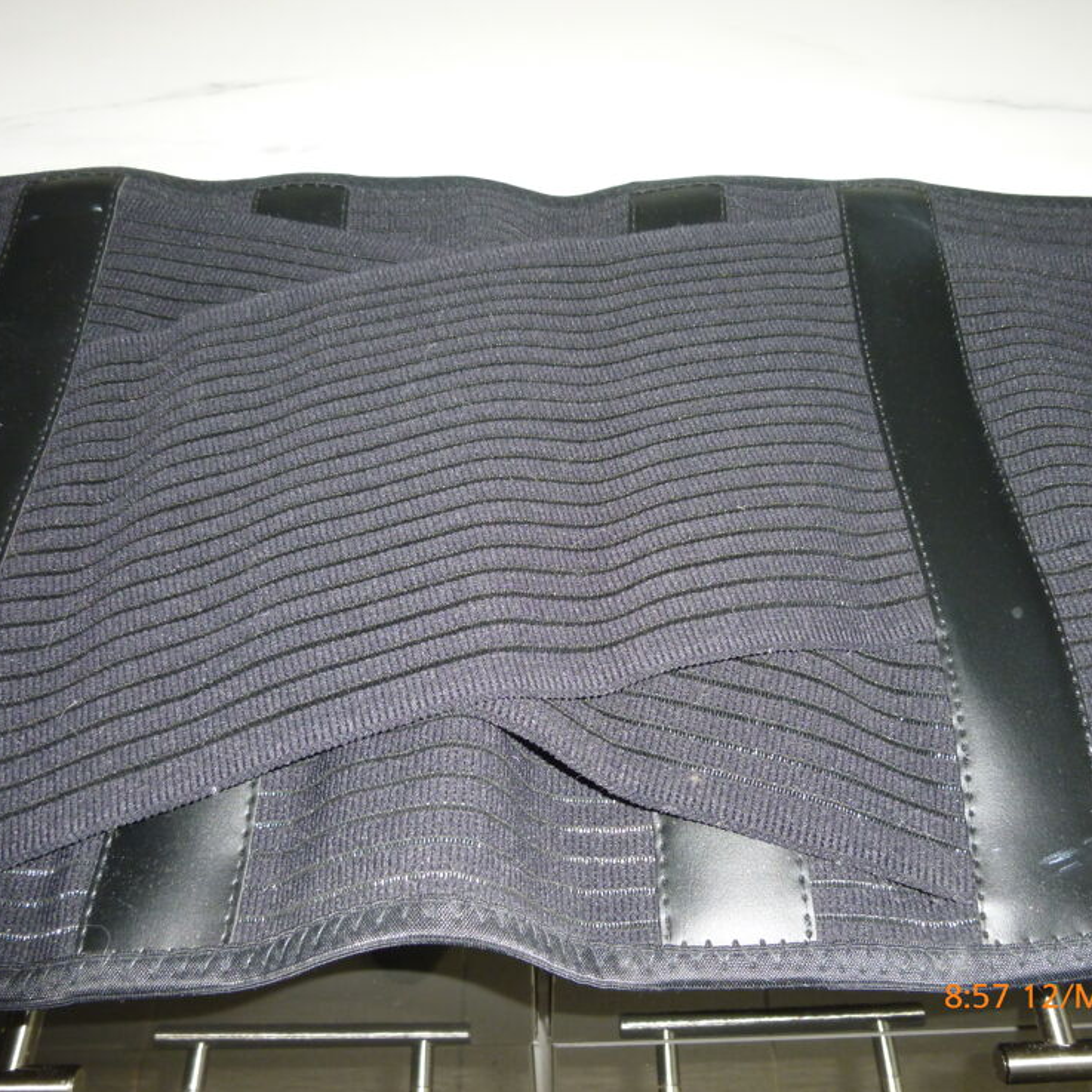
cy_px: 551
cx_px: 581
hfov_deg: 54.0
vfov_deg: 54.0
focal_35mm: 30
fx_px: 1071
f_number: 3.1
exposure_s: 1/60
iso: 125
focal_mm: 4.5
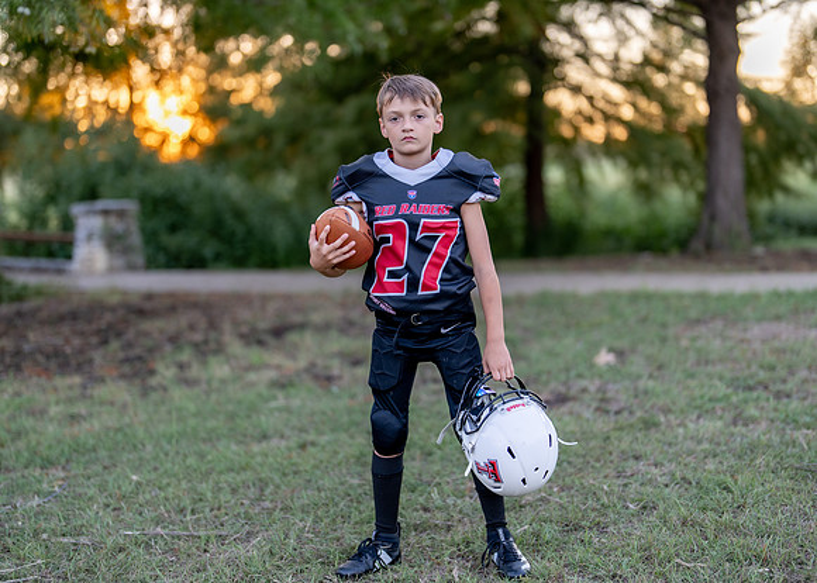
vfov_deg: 24.1
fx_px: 1363
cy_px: 277
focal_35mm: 59
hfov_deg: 33.4
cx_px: 433
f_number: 1.2
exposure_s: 1/320
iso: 100
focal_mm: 50
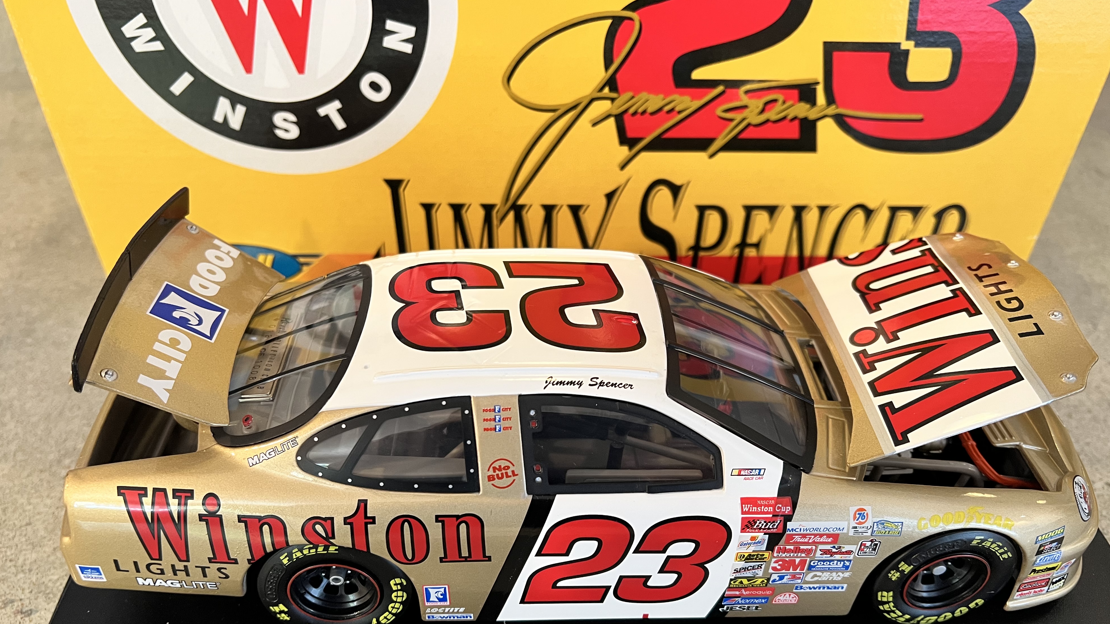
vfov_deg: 40.0
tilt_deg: -42.4
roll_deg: -1.3
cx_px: 566
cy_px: 377
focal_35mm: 29
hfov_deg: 66.1
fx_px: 854
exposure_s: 1/60
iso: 200
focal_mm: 5.7
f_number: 1.5
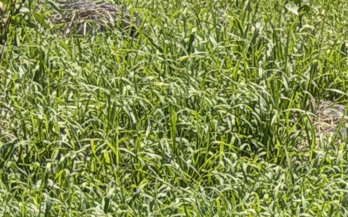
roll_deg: -1.4
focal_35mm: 350
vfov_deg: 3.6
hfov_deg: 5.9
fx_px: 3319
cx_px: 599
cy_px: -581
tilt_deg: -1.0
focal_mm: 6.76
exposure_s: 1/9901
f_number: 1.78
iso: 64
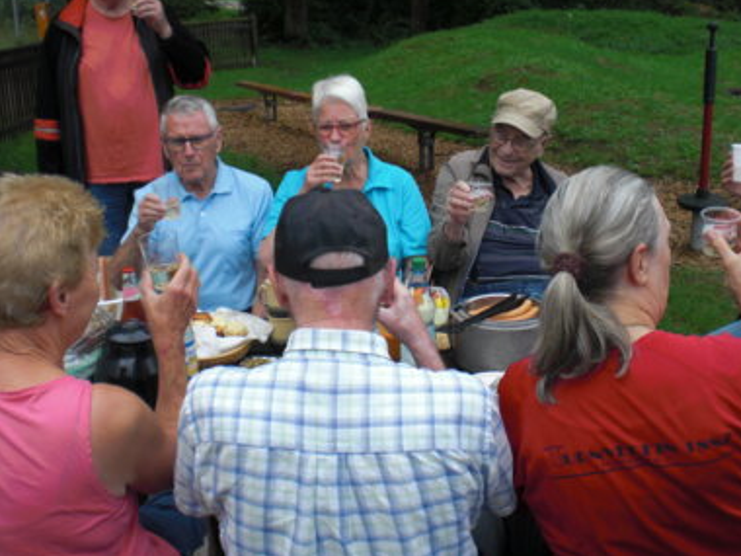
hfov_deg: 46.8
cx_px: 388
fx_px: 856
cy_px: 267
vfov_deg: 36.0
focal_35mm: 40
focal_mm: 6.3
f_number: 3.1
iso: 64
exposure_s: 1/320
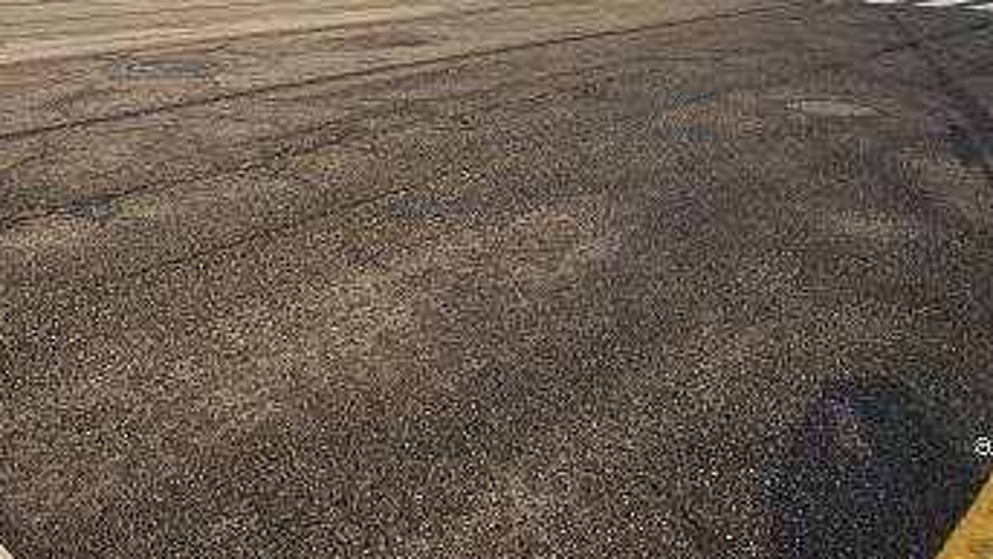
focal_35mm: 33
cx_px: 345
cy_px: -104
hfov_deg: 58.4
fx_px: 869
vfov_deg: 30.5
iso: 50
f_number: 2.2
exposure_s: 1/1399
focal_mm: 2.2
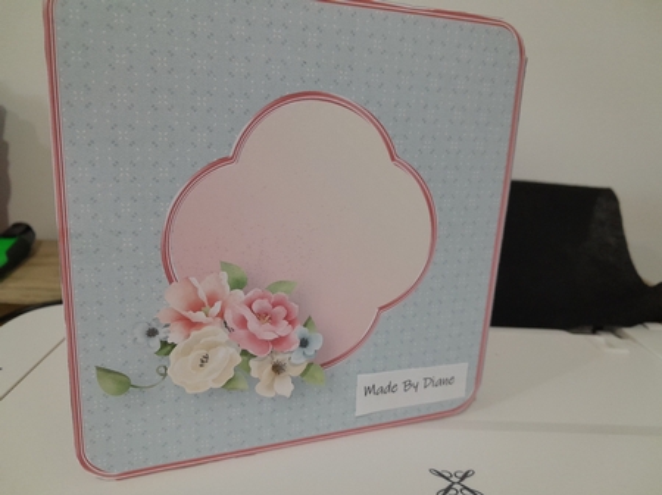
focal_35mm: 27
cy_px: 248
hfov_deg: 65.4
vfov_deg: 51.3
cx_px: 331
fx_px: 516
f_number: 1.8
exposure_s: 1/50
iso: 250
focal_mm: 4
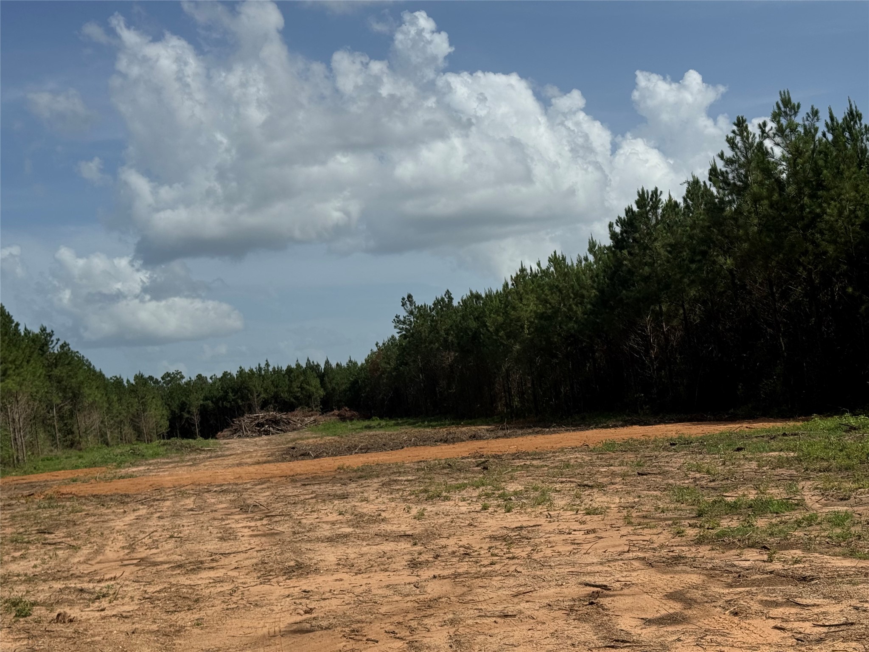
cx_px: 434
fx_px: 1205
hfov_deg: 39.7
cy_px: 326
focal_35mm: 48
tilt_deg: +2.9
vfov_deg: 30.3
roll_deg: +6.8
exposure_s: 1/7937
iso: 64
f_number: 1.78
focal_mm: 6.76
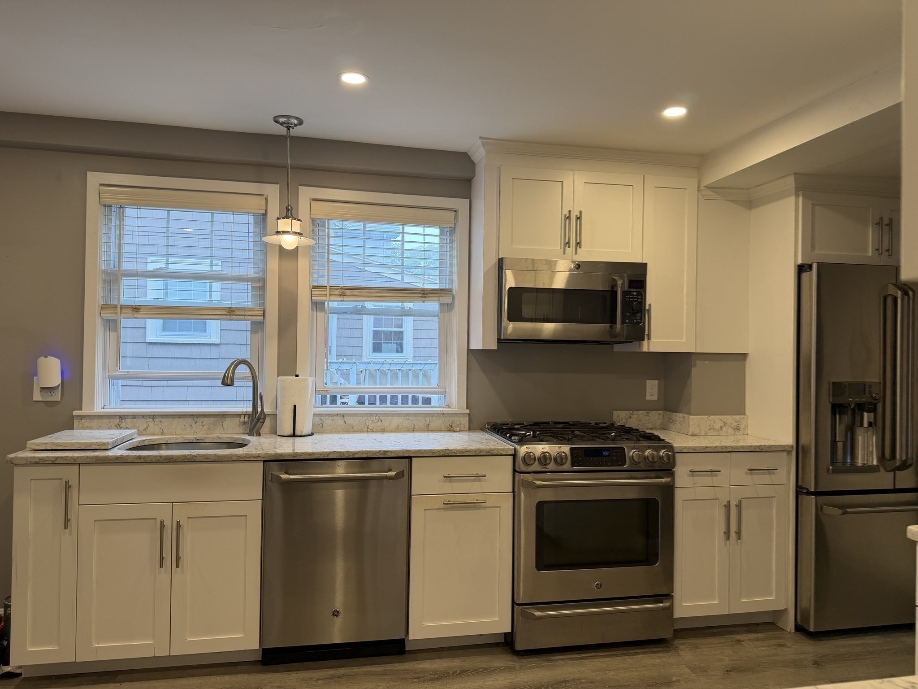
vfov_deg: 56.8
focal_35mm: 24
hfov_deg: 71.6
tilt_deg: +0.3
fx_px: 636
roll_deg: -0.7
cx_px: 459
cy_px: 344
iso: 100
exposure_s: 1/120
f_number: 1.78
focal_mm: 6.76
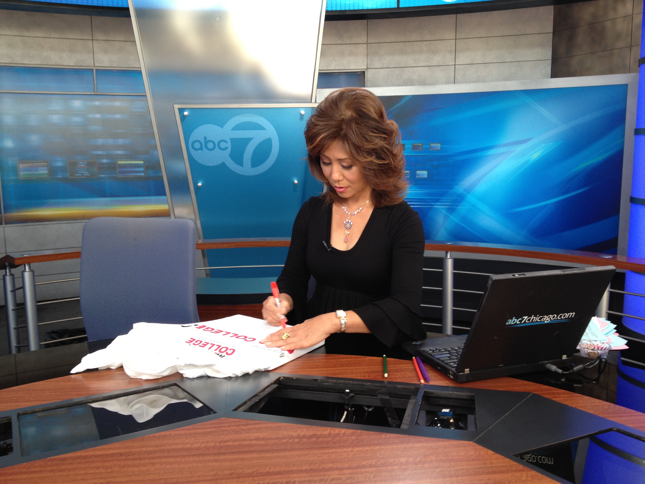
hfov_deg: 52.6
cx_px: 322
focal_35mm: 35
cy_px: 242
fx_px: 652
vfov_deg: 40.7
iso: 80
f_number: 2.4
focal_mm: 4.28
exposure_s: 1/20
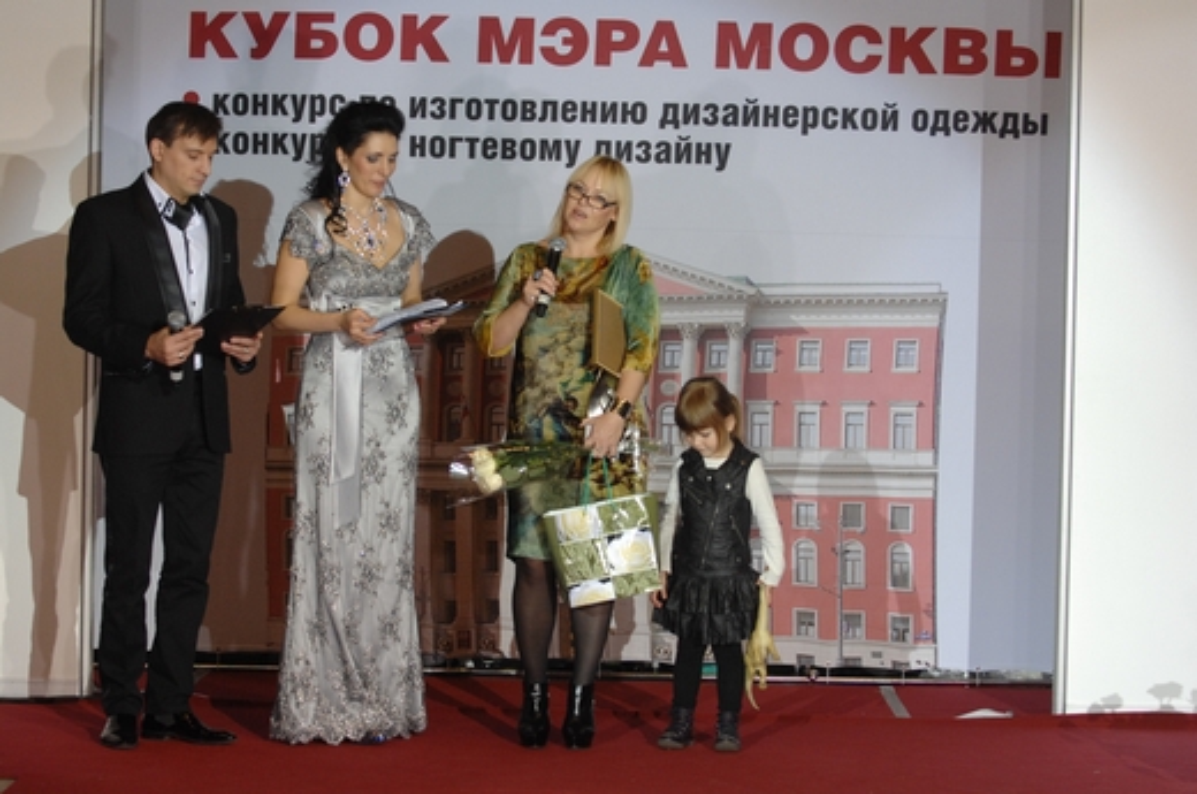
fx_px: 4283
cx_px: 598
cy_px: 397
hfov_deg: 15.9
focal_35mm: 129
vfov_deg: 10.6
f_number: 4
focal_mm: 86
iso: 640
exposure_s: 1/160
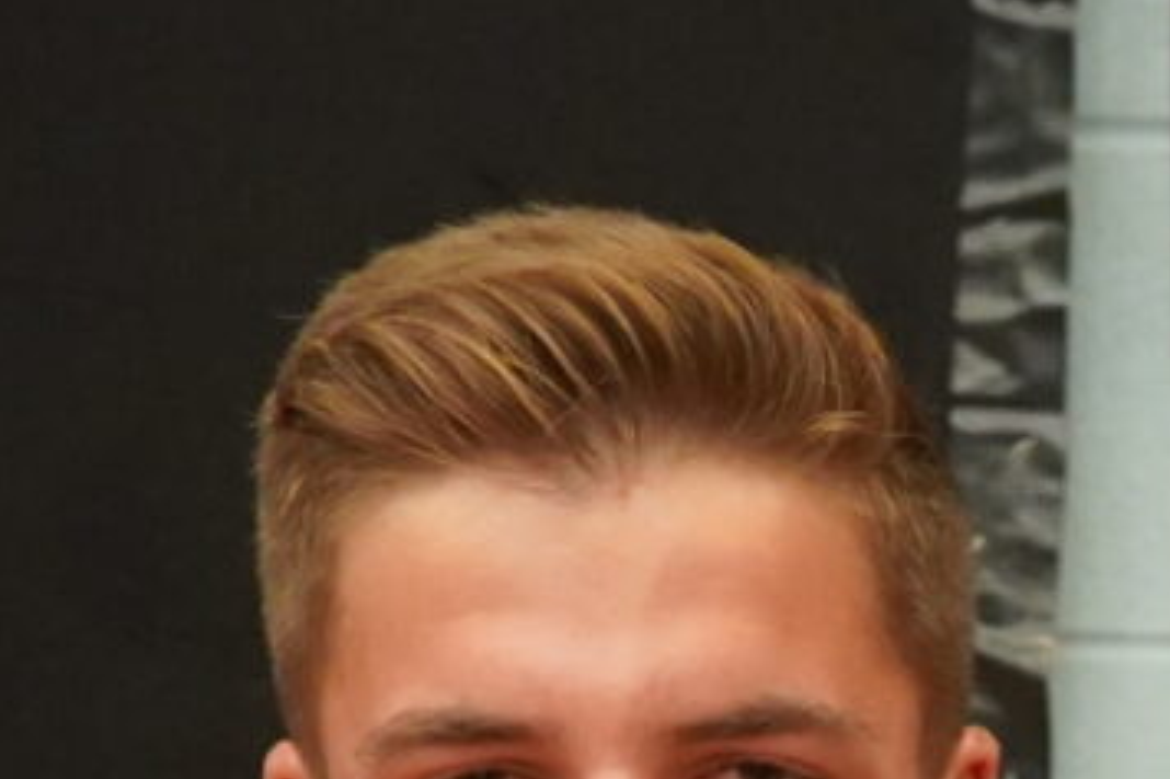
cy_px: 2191
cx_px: 2248
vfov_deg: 5.6
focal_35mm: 230
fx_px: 7471
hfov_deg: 8.5
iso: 4000
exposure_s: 1/160
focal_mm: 32
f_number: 4
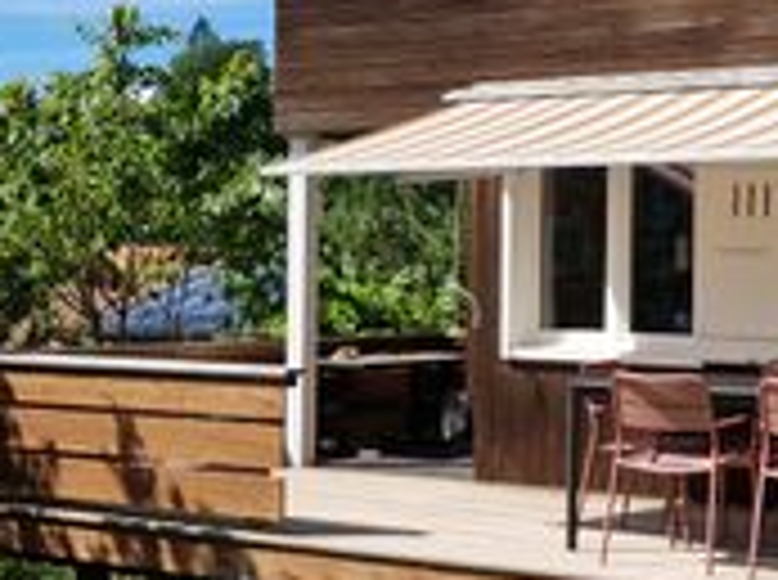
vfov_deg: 18.3
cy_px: 220
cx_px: 526
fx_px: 1794
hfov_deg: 24.3
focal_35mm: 80
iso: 50
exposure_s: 1/14286
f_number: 1.8
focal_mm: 5.4
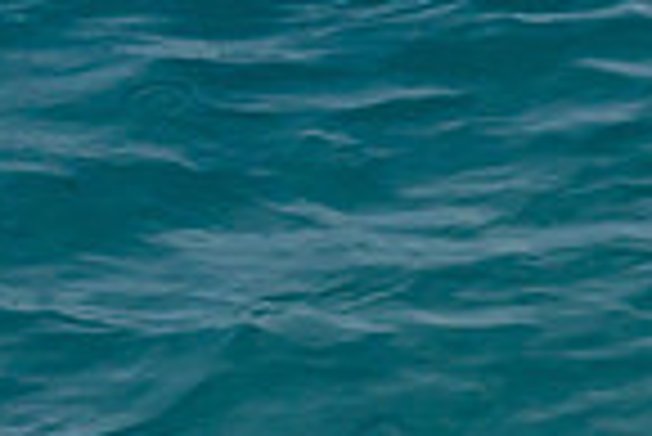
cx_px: 218
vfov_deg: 0.4
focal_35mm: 3799
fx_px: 68872
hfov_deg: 0.5
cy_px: 559
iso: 1000
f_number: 11
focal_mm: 800
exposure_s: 1/1600
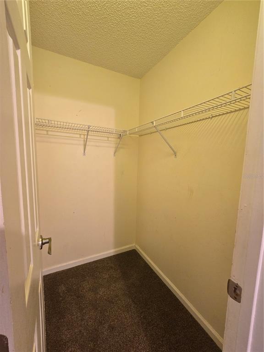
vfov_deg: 106.2
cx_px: 132
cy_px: 176
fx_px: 132
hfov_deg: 89.9
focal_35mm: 13
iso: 500
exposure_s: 1/60
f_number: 2.2
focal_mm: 2.2
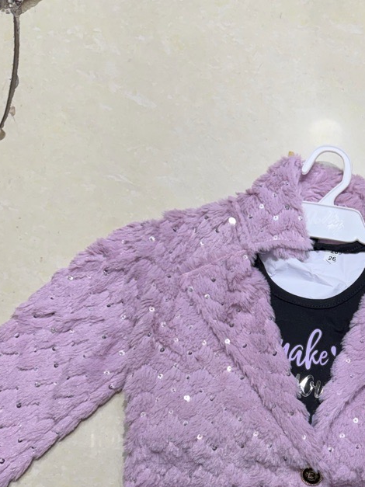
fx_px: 689
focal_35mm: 49
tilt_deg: -79.9
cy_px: 410
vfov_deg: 37.1
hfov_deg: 28.2
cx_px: 351
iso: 160
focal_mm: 6.76
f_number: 1.78
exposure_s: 1/100
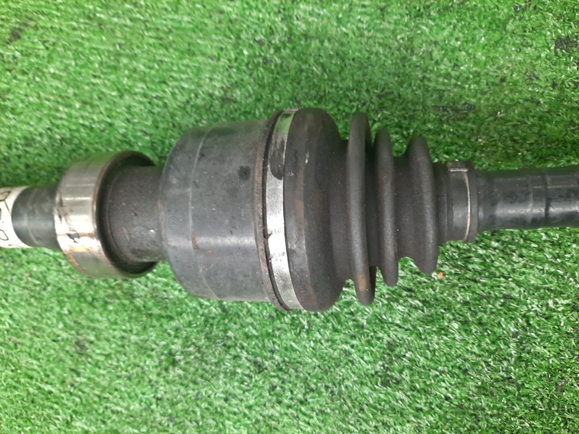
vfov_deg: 54.9
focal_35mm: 25
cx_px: 290
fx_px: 418
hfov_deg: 69.4
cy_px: 217
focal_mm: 4.6
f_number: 2
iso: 203
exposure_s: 1/50
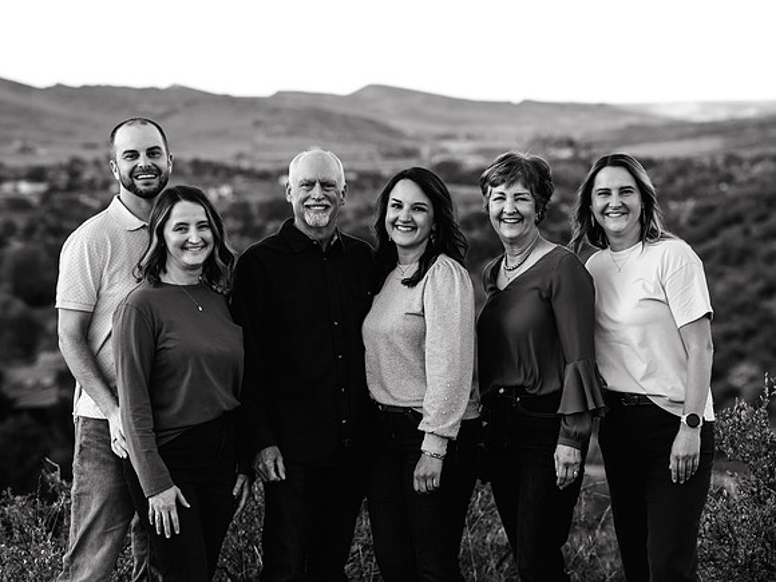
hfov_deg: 12.7
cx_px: 388
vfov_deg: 9.5
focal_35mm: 156
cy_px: 291
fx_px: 3494
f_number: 5.6
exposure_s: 1/160
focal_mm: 144
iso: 500
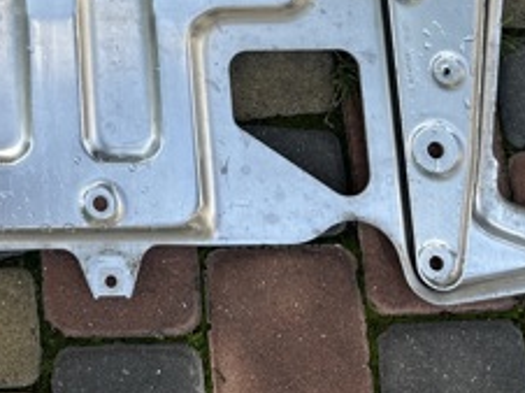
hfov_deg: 26.0
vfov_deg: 20.5
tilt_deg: -78.0
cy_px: -50
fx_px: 1030
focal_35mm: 68
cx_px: -81
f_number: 1.78
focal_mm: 6.86
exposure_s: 1/1613
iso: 80
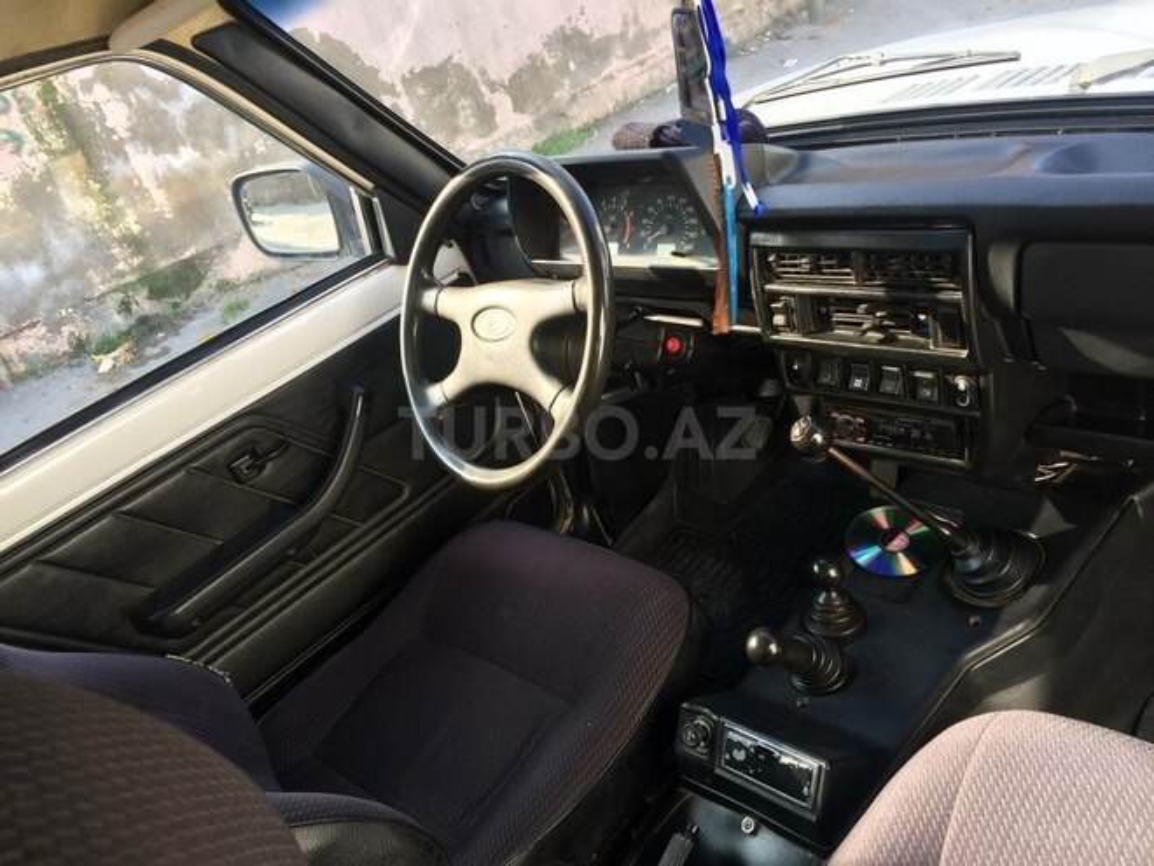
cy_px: 433
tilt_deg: -27.2
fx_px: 967
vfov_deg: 48.2
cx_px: 577
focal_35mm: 29
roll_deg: +17.0
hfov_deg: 61.7
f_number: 2.2
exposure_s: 1/100
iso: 64
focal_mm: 4.15
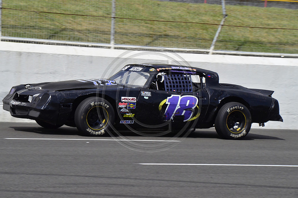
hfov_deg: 14.4
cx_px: 149
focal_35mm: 142
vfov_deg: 9.6
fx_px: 1177
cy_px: 99
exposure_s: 1/1000
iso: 1000
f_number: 14
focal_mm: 95
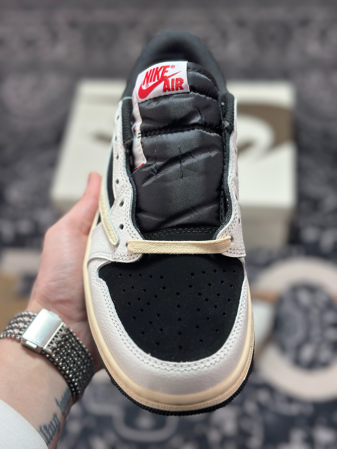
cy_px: 224
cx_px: 168
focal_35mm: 48
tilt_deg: -54.0
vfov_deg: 39.7
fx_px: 623
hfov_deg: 30.3
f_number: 1.78
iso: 80
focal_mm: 6.86
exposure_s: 1/785
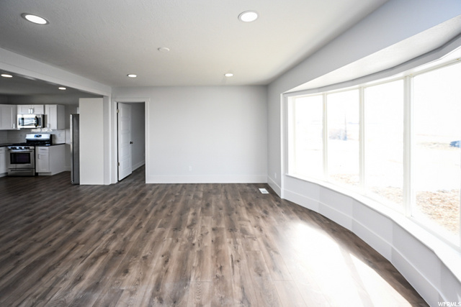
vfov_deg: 81.2
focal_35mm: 14
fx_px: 179
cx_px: 230
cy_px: 154
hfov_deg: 104.2
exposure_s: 1/200
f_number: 7.1
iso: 640
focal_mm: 14
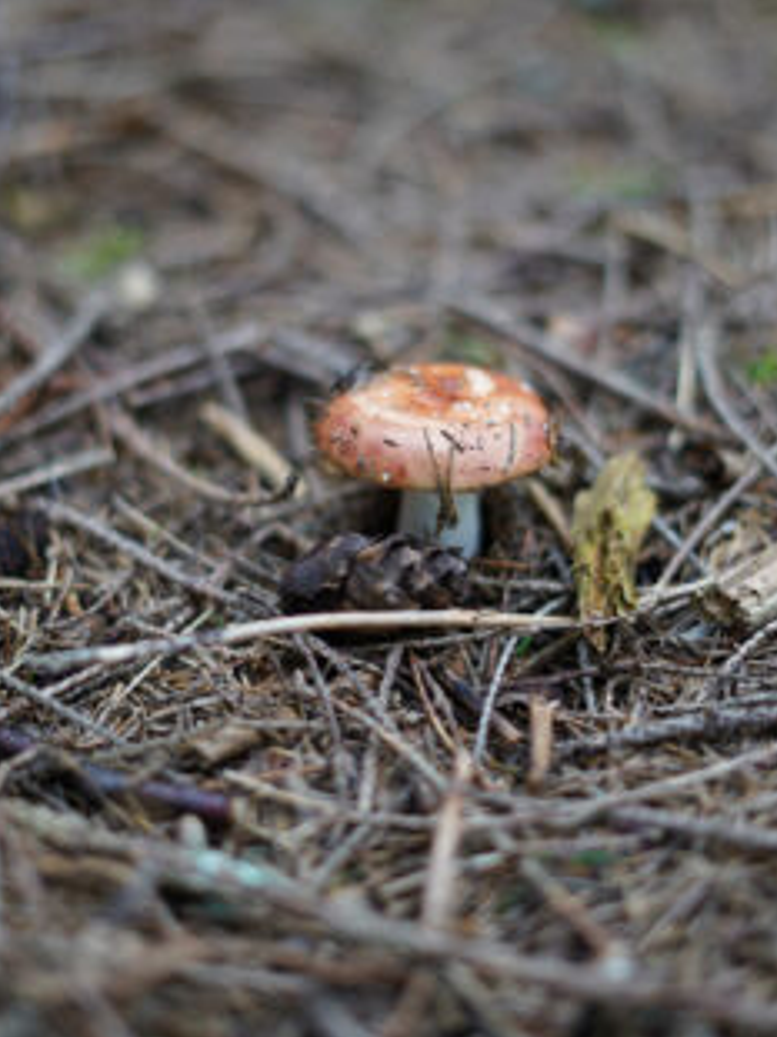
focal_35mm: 65
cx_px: 397
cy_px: 430
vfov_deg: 29.8
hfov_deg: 22.6
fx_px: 1947
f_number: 1.8
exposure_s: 1/50
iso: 125
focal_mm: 50
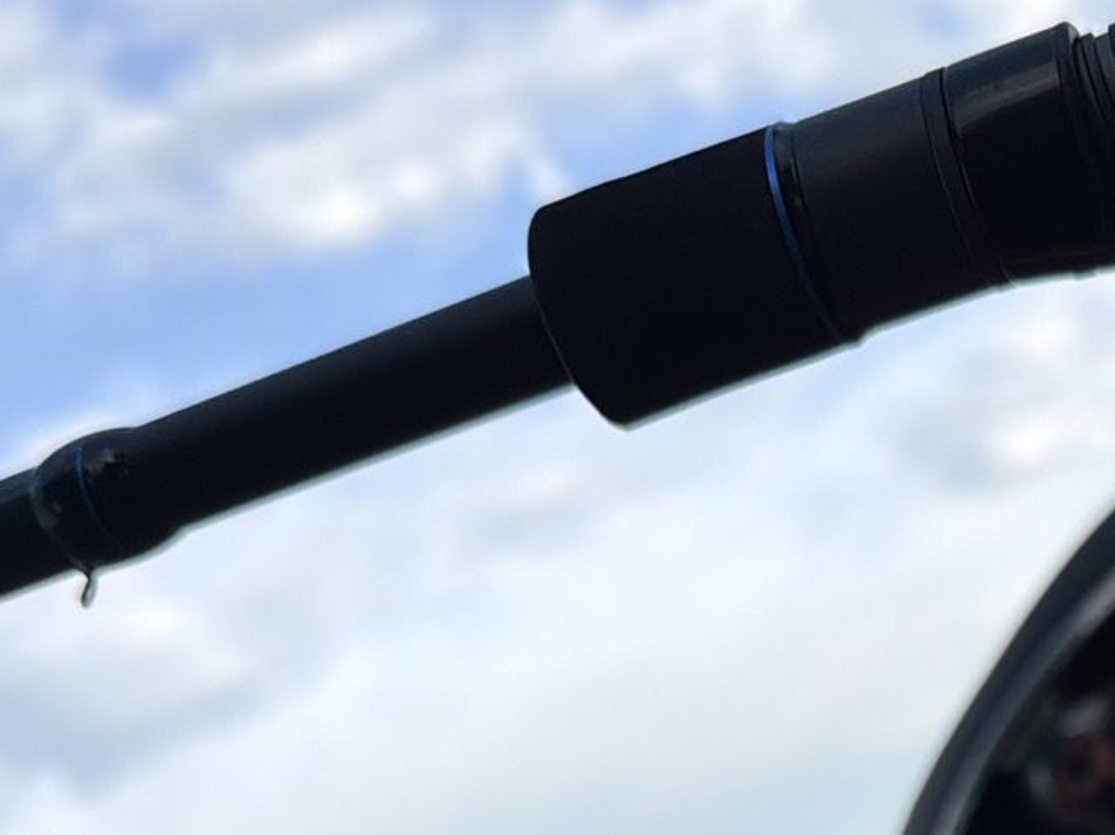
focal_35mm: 74
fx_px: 2382
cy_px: 1191
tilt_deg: -8.5
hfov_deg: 24.8
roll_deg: +24.0
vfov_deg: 18.1
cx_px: 1185
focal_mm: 6.76
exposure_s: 1/2525
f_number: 1.78
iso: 80
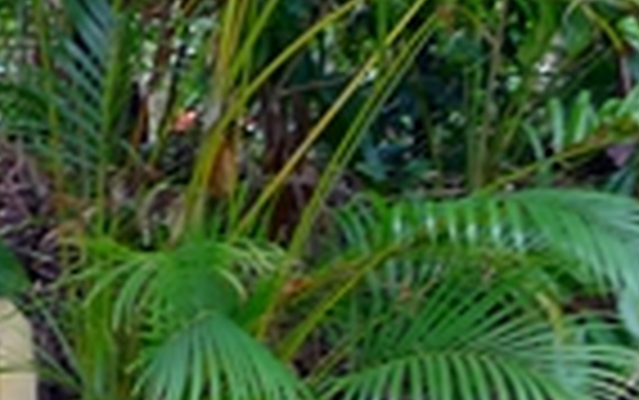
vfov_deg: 12.7
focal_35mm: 103
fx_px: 1795
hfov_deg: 17.8
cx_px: -346
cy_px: 279
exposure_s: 1/25
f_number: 2
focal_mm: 5.1
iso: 80
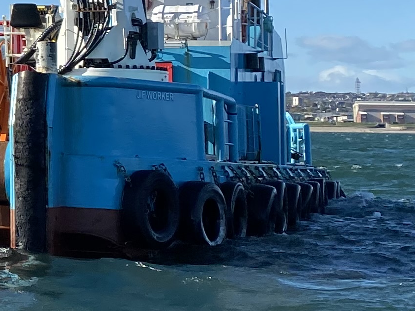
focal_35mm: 124
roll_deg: -0.2
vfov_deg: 11.8
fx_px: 1487
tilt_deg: +3.4
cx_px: -434
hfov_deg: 13.5
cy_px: 1
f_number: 1.8
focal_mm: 4.25
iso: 32
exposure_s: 1/2967
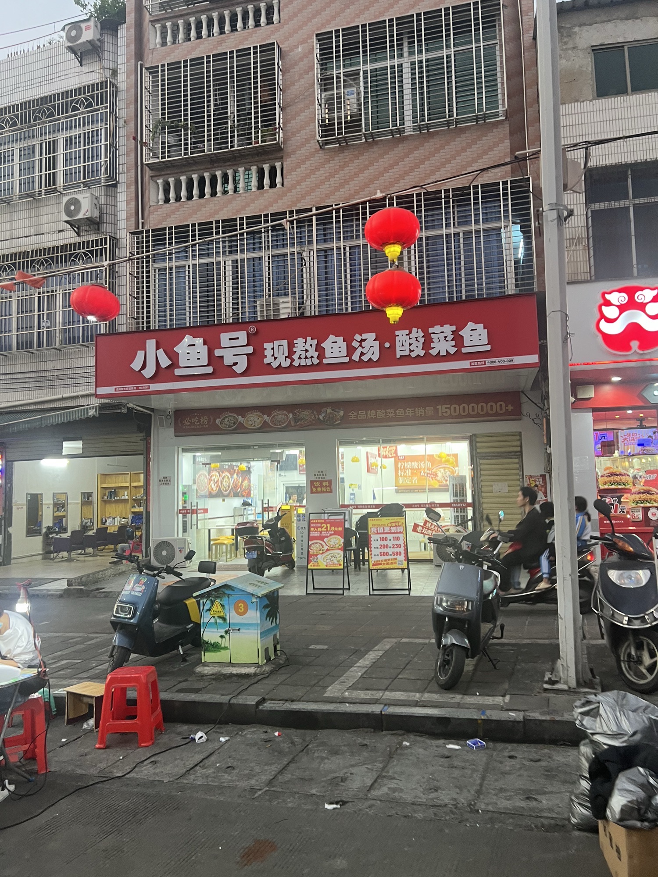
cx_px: 329
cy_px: 438
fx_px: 659
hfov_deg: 53.1
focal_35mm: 26
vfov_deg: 67.3
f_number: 1.5
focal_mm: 5.7
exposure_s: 1/50
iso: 125
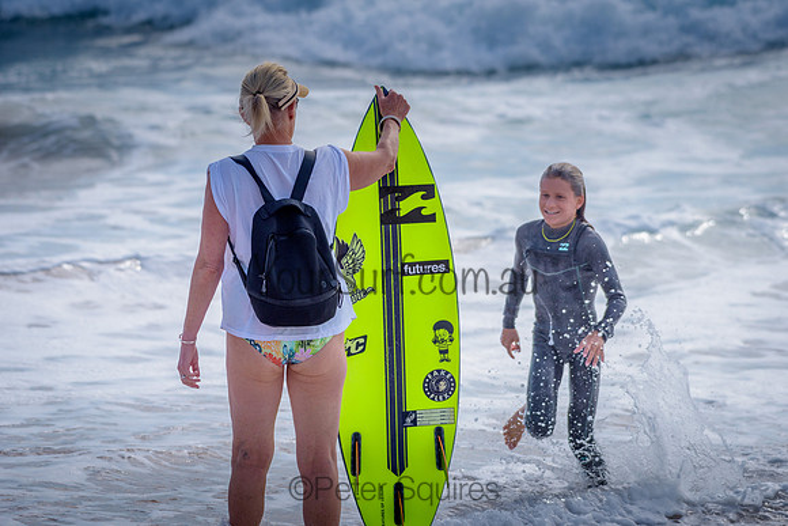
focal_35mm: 200
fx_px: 4379
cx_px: 394
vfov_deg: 6.9
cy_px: 263
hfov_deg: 10.3
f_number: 5.6
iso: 140
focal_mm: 200
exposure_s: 1/2000
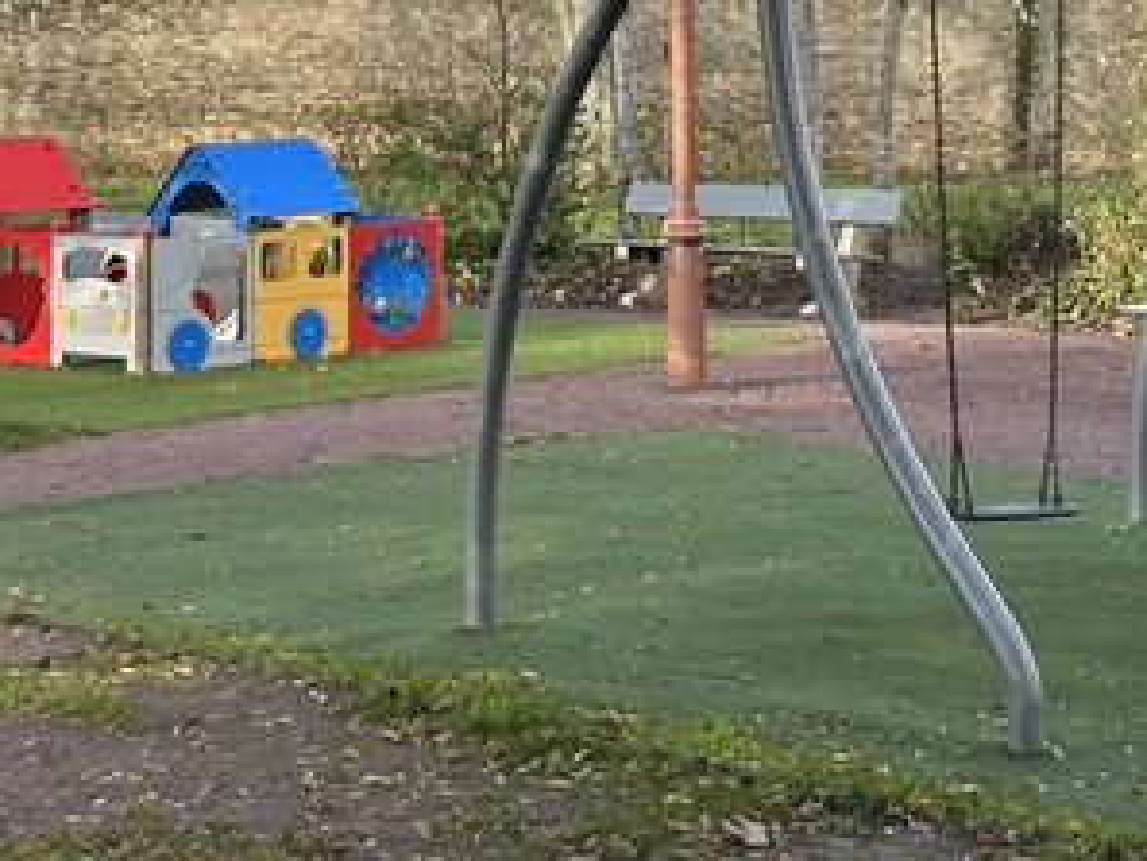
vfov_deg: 13.8
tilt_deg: +0.9
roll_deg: +0.8
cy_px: -85
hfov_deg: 18.7
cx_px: 637
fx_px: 3481
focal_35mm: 105
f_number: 1.5
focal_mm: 5.7
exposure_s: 1/880
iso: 50
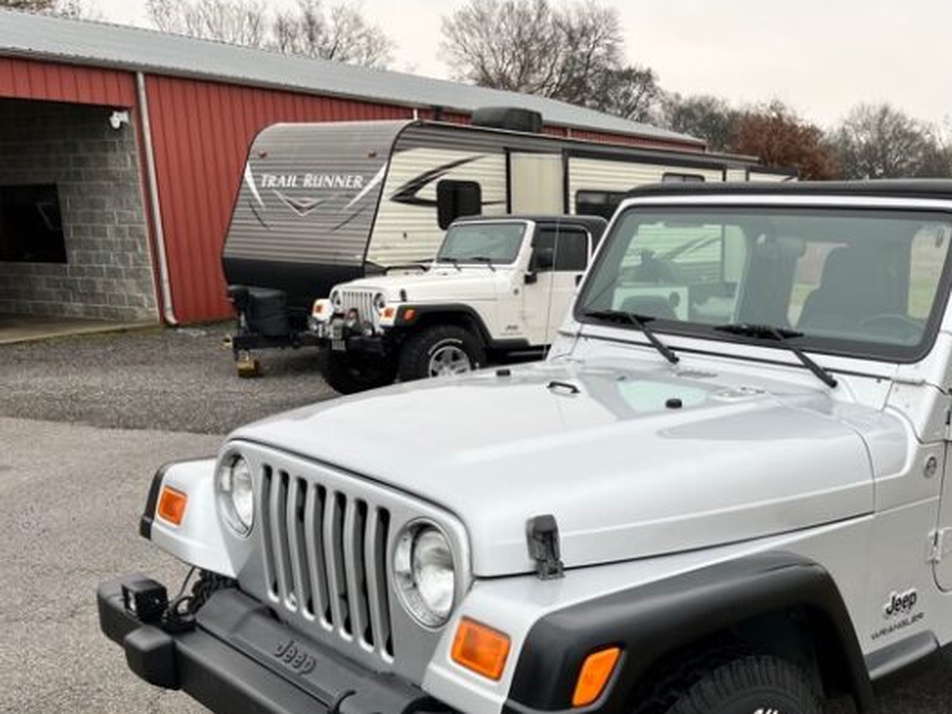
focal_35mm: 38
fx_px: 1045
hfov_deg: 47.6
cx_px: 682
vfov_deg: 37.3
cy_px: 480
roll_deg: -0.1
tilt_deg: -15.4
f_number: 1.6
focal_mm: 5.1
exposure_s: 1/394
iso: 50
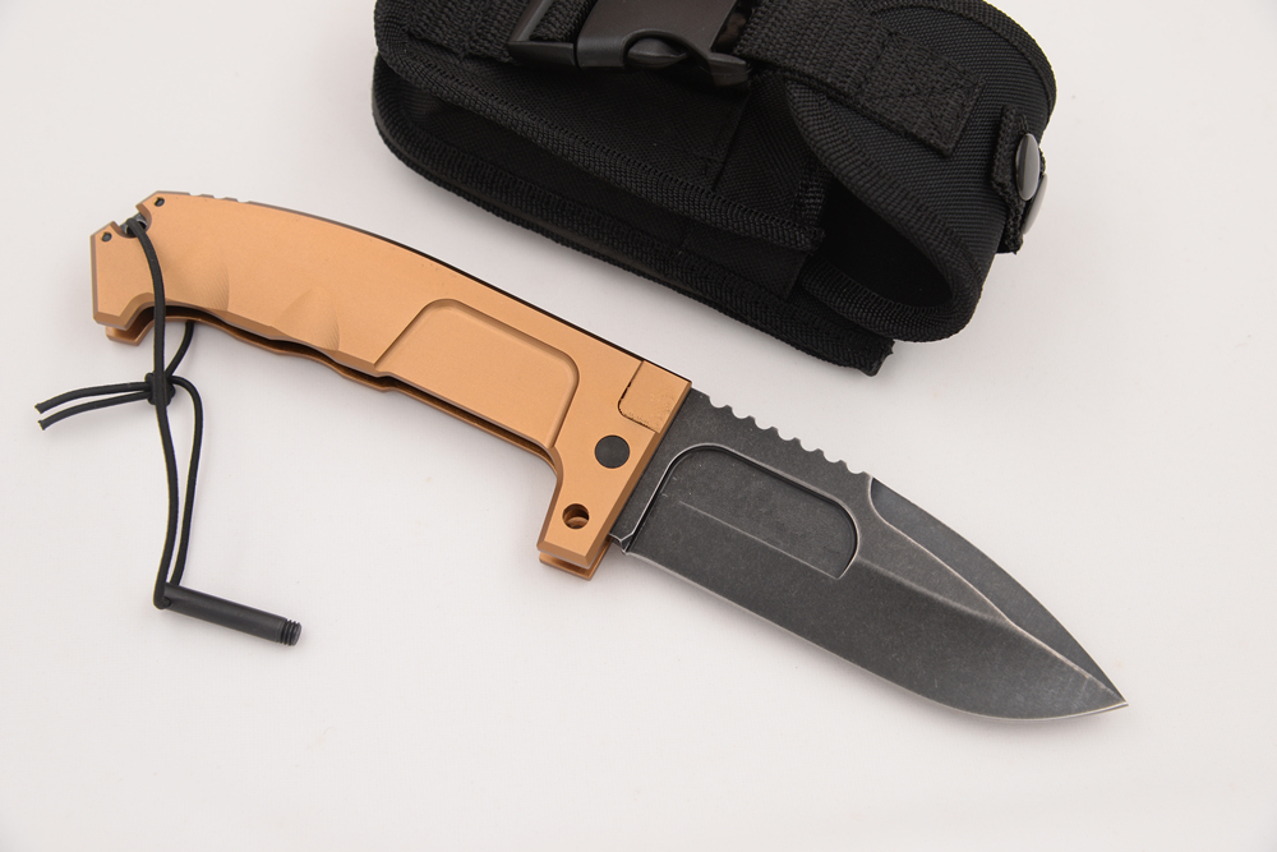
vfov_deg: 24.6
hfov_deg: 36.2
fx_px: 1951
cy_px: 426
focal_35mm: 55
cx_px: 638
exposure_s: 1/80
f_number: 6.3
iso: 200
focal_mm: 55
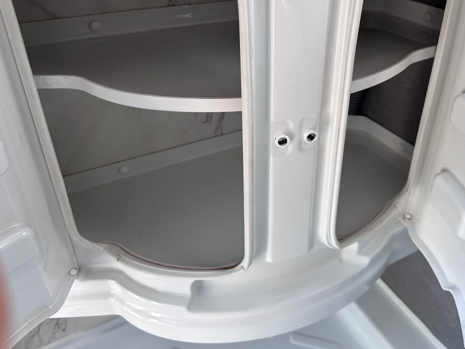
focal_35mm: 32
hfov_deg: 56.3
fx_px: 430
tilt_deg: -28.6
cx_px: 285
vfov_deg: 43.7
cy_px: 122
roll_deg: -3.3
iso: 80
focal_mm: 6.86
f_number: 1.78
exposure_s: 1/121
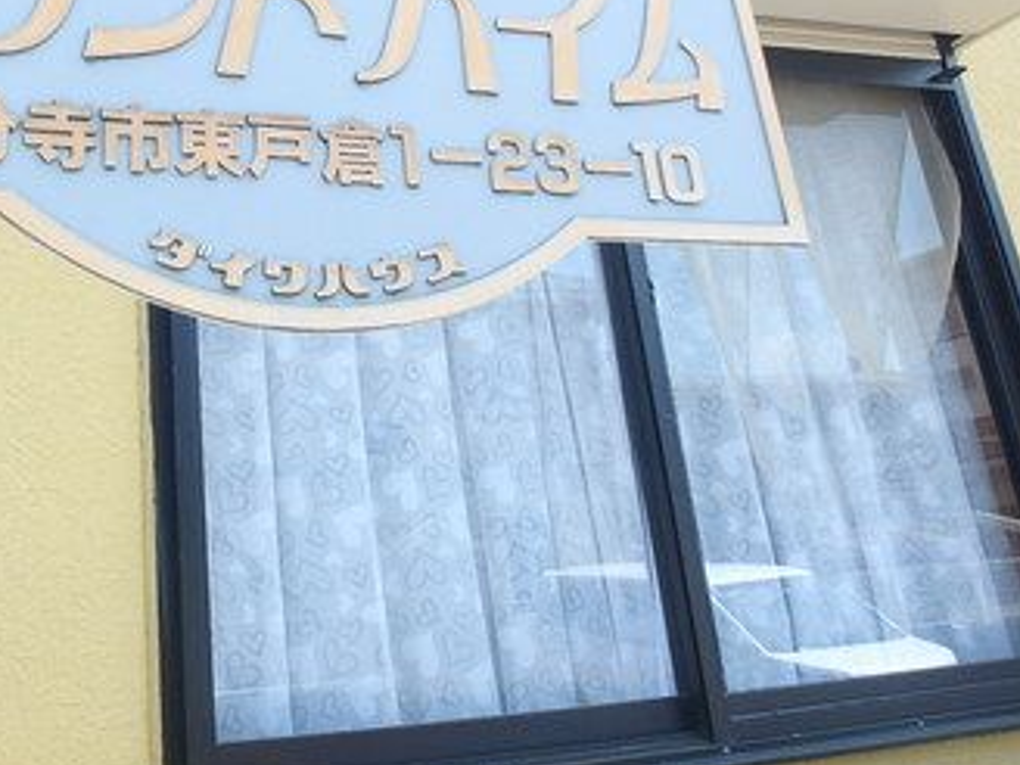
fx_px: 1208
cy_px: 112
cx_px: 230
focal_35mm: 41
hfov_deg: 44.0
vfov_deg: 33.7
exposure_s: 1/200
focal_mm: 3.7
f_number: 3.5
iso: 125
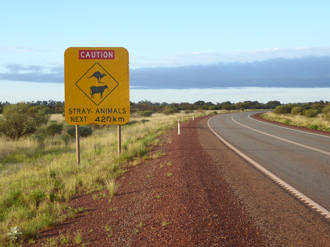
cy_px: 124
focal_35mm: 69
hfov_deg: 28.2
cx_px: 165
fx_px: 658
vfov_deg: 21.3
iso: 80
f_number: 4.4
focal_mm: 11.7
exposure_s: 1/100
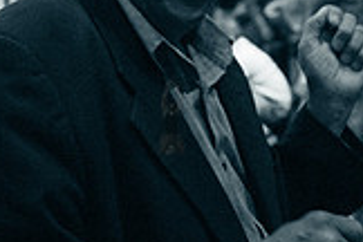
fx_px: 867
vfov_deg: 15.9
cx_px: 170
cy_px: 115
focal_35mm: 86
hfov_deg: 23.6
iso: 4000
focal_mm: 24
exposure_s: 1/200
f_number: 2.8
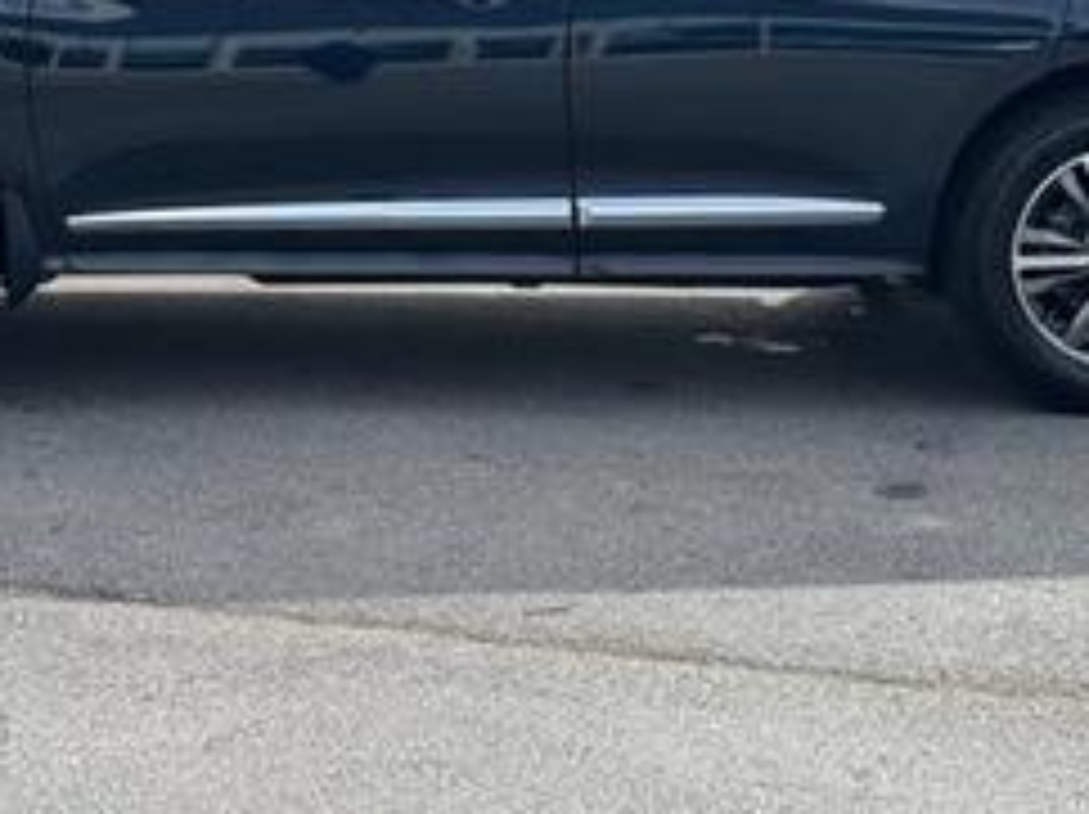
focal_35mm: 100
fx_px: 3143
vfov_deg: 14.6
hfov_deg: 19.6
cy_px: 81
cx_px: 472
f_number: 1.78
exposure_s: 1/1490
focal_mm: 6.76
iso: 64
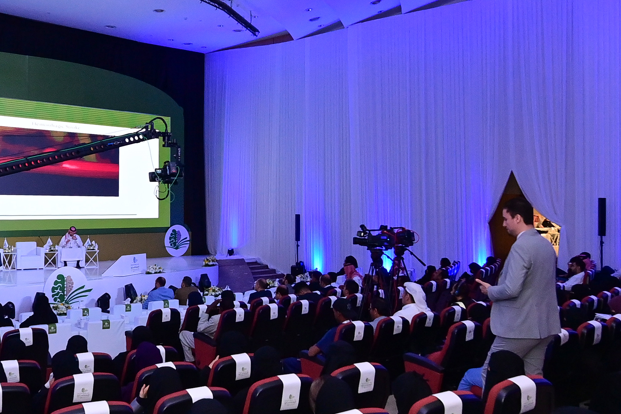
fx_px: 655
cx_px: 243
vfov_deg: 35.0
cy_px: 186
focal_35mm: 38
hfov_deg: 50.3
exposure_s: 1/200
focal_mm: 14
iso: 2500
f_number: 5.6
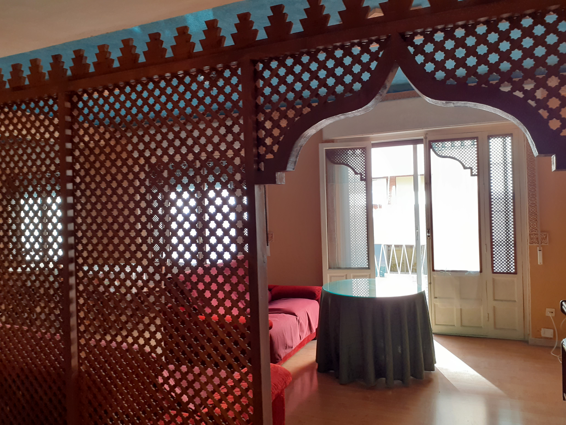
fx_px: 441
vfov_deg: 51.4
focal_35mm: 27
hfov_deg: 65.3
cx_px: 283
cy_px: 212
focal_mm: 3.6
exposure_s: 1/50
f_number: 1.9
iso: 100
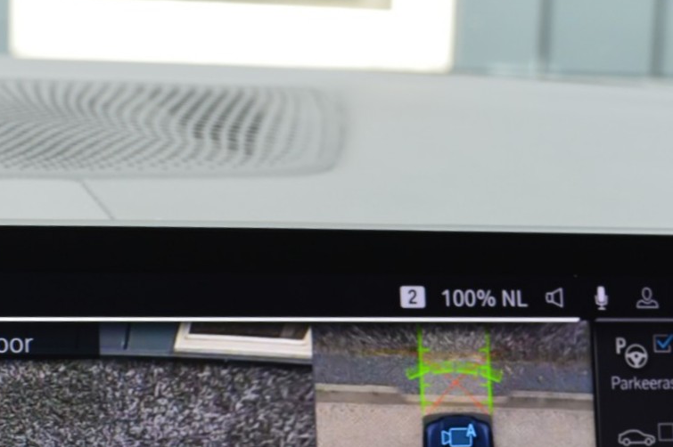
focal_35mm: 100
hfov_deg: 20.3
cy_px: 455
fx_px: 1869
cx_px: 185
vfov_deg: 13.4
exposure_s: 1/60
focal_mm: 31
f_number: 8
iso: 400
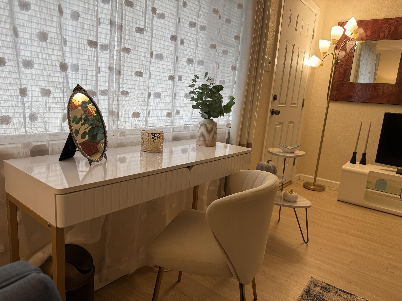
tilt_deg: -10.6
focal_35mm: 24
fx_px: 279
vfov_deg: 56.8
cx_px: 201
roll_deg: -4.4
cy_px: 150
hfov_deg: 71.6
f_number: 1.78
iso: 100
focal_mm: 6.76
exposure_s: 1/120
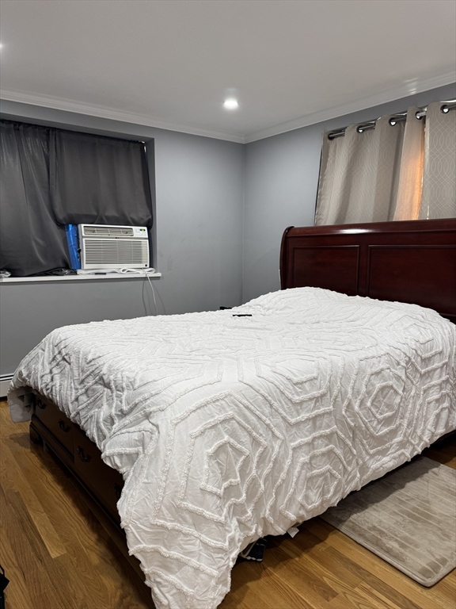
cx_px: 228
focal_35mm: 24
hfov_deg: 56.8
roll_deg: -0.2
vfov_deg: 71.6
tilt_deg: -7.7
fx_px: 422
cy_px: 304
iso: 125
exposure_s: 1/60
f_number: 1.78
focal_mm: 6.76
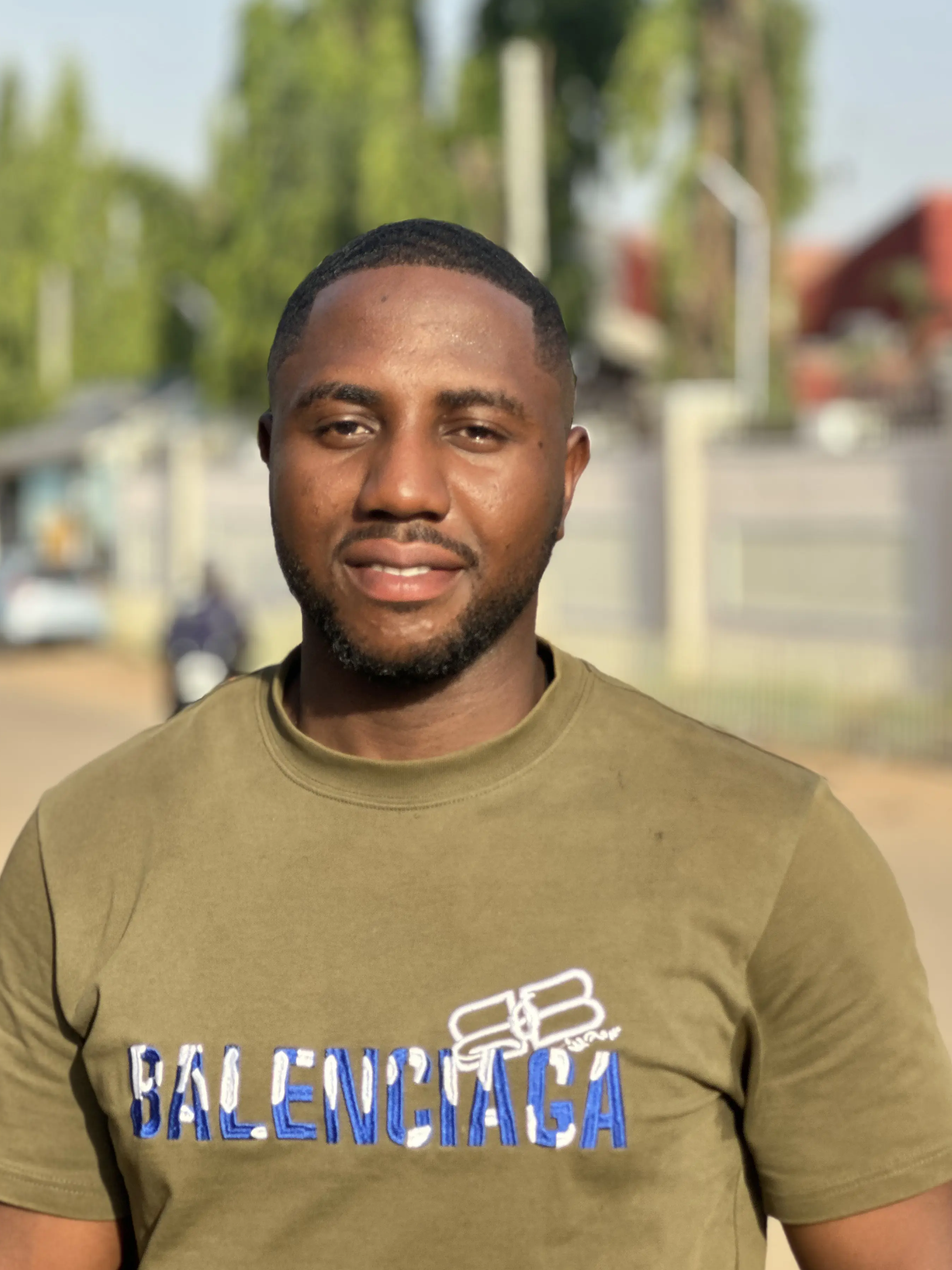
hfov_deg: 17.2
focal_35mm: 86
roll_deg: -0.3
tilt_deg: -1.1
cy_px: 653
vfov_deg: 22.8
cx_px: 488
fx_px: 3153
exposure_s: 1/283
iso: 32
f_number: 2.8
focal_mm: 9
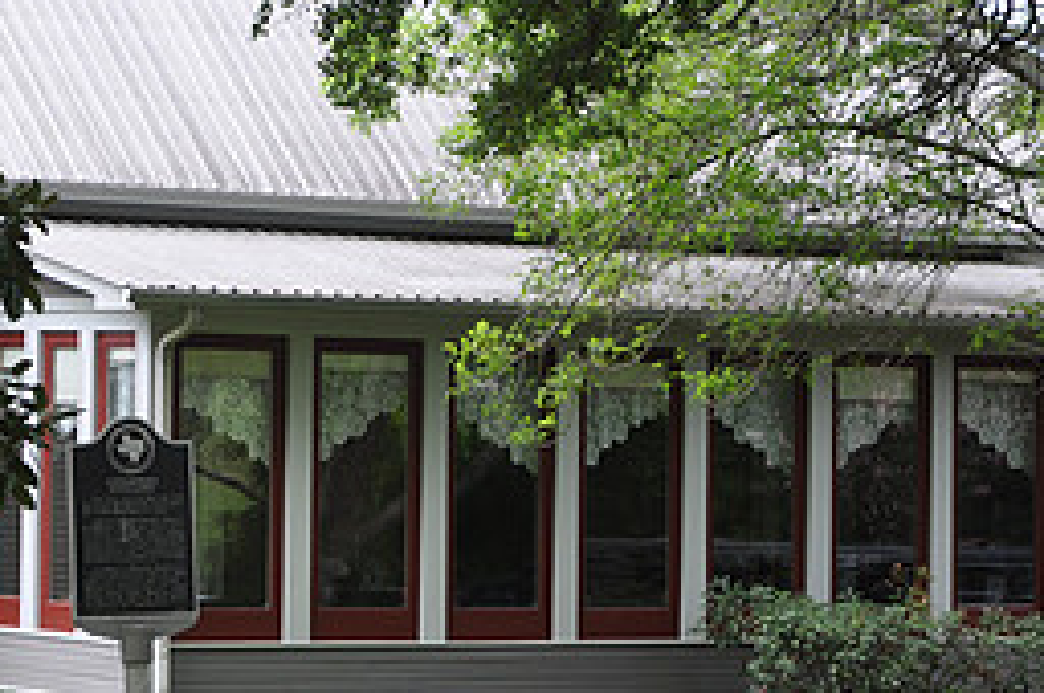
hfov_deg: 13.3
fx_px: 4435
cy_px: 434
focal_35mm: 153
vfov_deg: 8.9
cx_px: 155
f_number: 5.6
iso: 250
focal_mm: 45
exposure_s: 1/125
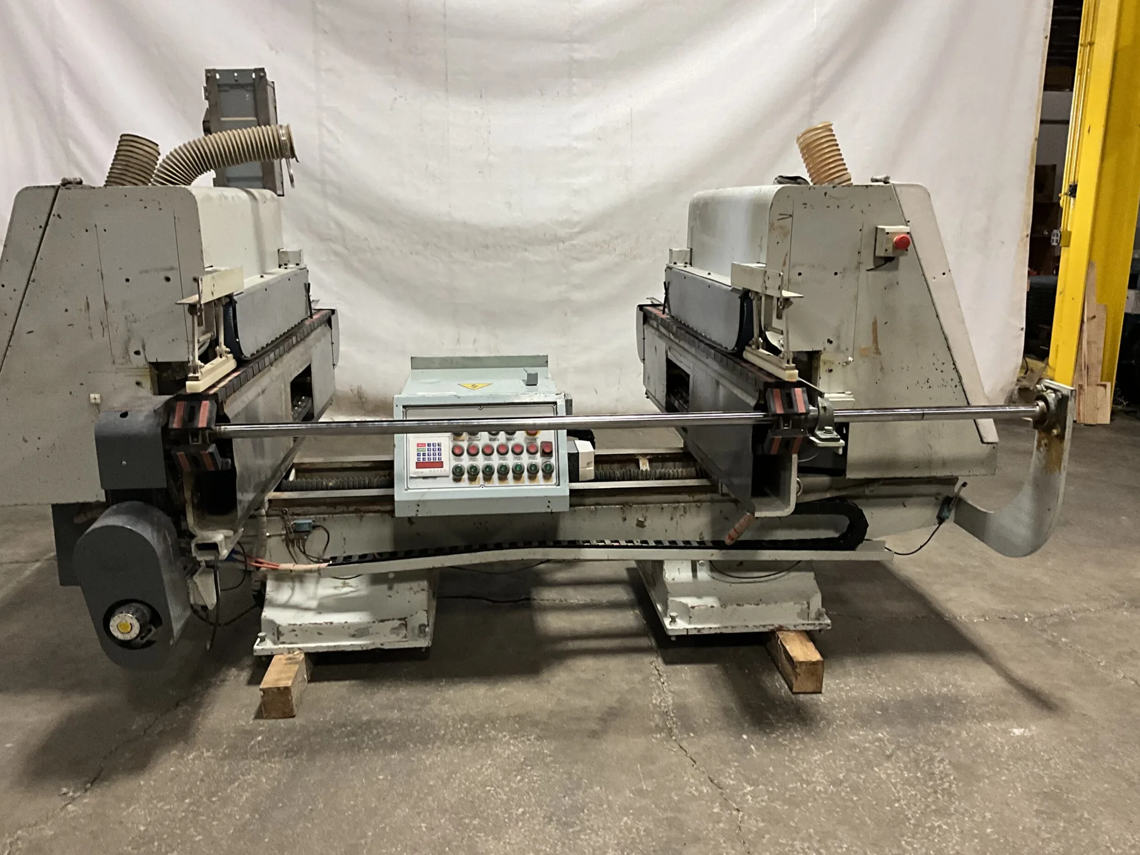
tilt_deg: -13.5
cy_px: 442
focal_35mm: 30
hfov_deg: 60.0
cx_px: 577
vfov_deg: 46.8
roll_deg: +0.1
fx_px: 988
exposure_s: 1/60
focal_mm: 3
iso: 160
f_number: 1.8
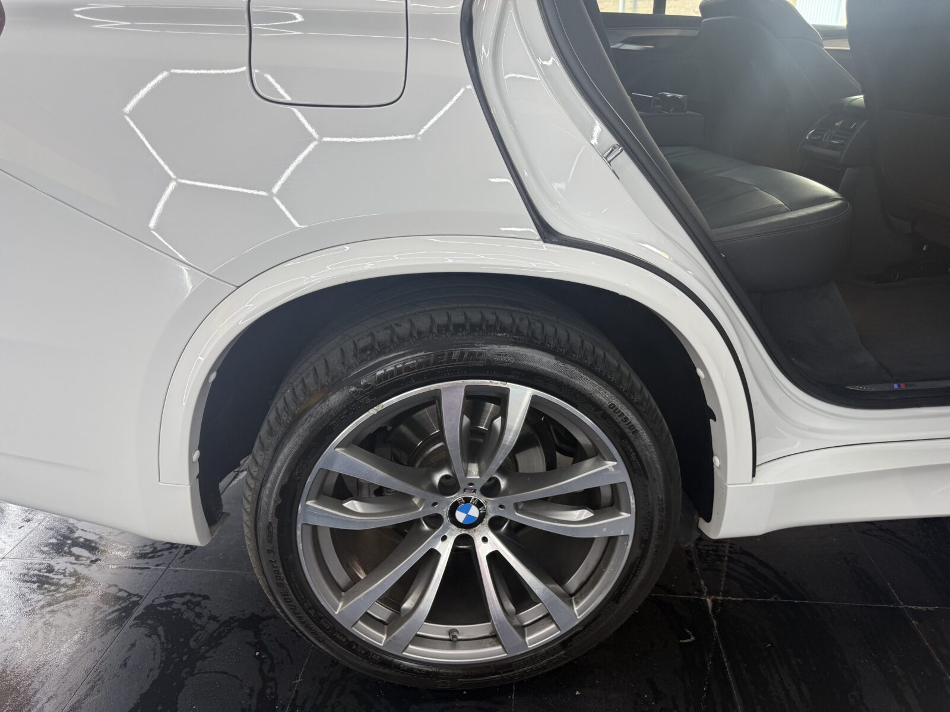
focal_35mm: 24
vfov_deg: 56.8
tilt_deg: -23.2
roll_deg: +0.6
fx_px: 659
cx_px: 475
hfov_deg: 71.6
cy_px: 356
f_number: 1.78
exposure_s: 1/100
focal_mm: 6.76
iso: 64
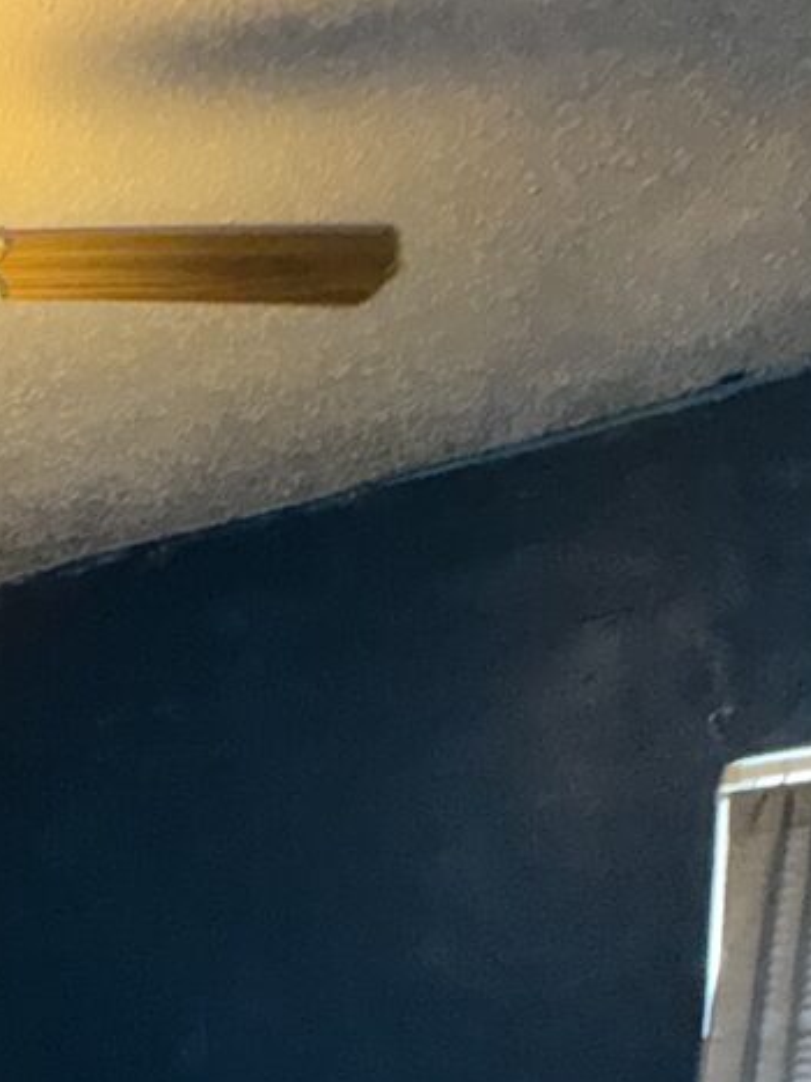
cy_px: 1592
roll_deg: +4.6
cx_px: 42
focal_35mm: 48
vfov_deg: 27.9
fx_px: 1500
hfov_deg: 28.7
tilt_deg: -24.1
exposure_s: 1/30
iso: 400
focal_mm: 2.22
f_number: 2.2
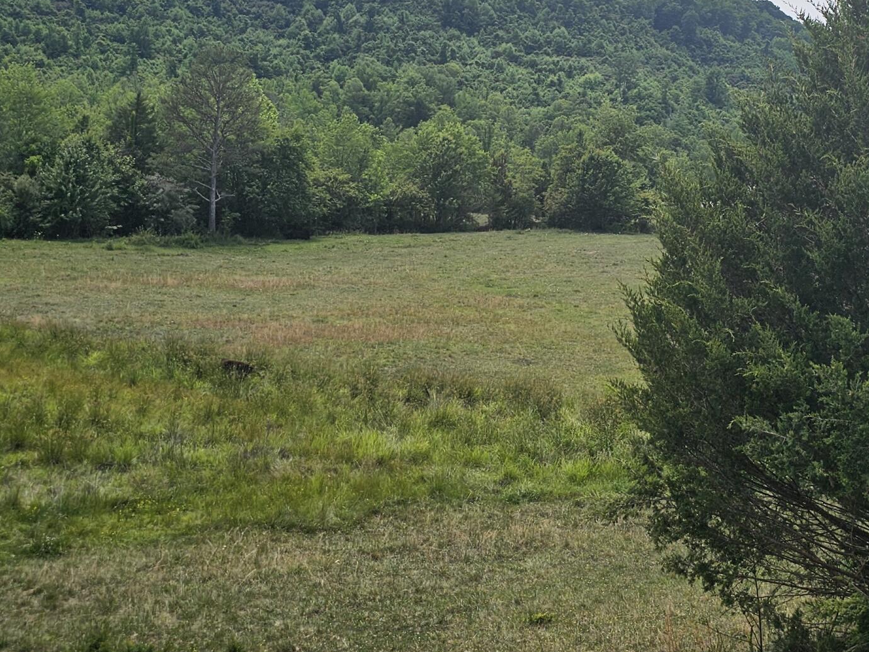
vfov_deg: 28.8
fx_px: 1255
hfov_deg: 38.0
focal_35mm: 50
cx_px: 542
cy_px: 190
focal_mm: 6.3
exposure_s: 1/1120
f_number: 1.7
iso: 10
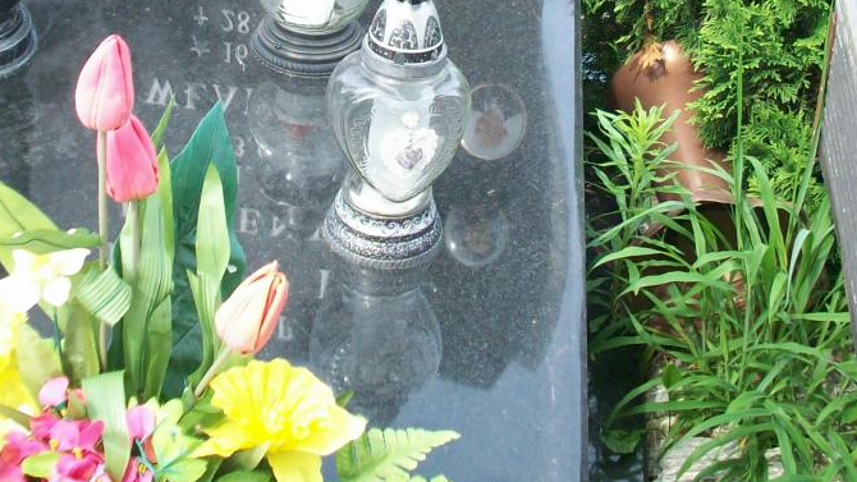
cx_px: 382
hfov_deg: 27.5
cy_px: -118
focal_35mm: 77
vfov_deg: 15.1
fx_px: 1750
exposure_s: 1/248
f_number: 2.8
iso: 80
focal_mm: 6.2
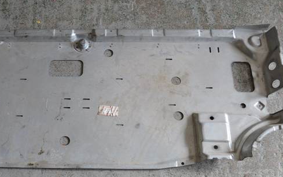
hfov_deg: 39.6
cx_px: 84
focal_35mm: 50
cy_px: 122
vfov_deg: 25.7
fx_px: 386
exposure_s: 1/60
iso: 400
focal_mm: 20
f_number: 3.8
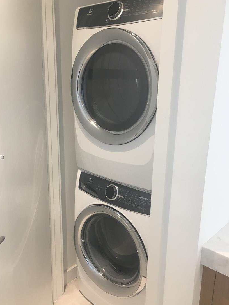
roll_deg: -1.0
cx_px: 106
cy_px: 158
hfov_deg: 44.1
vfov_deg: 56.8
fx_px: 282
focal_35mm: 32
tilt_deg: -14.9
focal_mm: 4.15
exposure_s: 1/30
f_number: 2.2
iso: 80
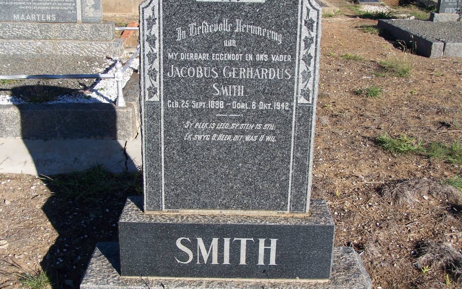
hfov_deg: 43.5
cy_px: 135
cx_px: 230
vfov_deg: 28.0
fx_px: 579
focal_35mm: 46
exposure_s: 1/750
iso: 80
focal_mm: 7.1
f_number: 4
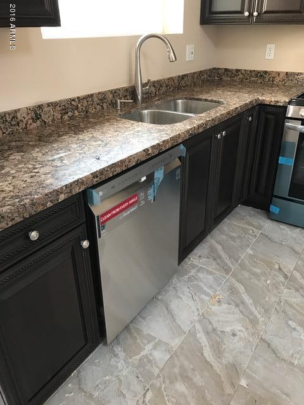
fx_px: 328
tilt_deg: -28.5
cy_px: 202
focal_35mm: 28
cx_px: 152
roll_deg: +0.3
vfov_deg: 63.4
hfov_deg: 49.7
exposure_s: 1/20
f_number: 1.8
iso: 40
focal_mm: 3.99
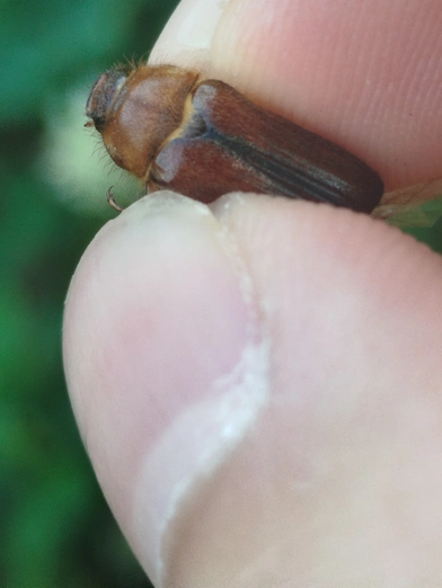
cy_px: 230
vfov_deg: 48.6
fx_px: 646
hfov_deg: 37.7
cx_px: 219
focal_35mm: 38
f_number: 1.7
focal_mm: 5.31
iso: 100
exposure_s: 1/100
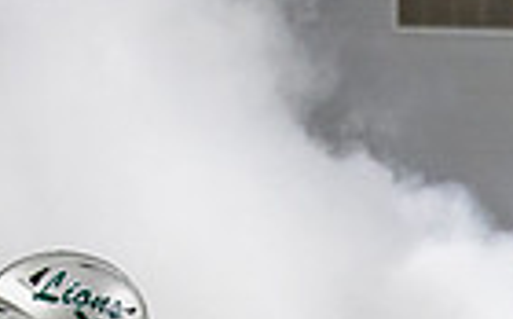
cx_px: 574
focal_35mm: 488
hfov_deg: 4.3
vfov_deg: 2.7
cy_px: 645
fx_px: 6812
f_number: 2.8
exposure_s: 1/1000
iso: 2000
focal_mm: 70
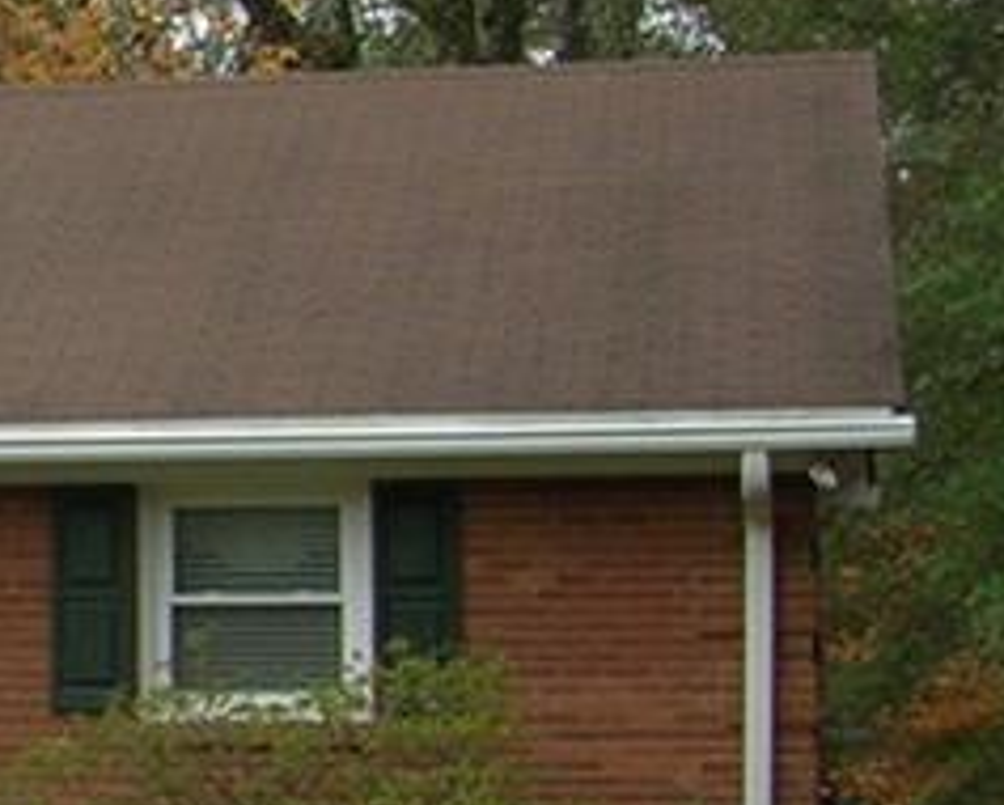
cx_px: -987
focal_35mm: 143
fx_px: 4253
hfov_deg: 12.0
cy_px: 587
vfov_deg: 10.8
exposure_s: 1/56.2
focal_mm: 5.7
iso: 50
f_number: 4.9
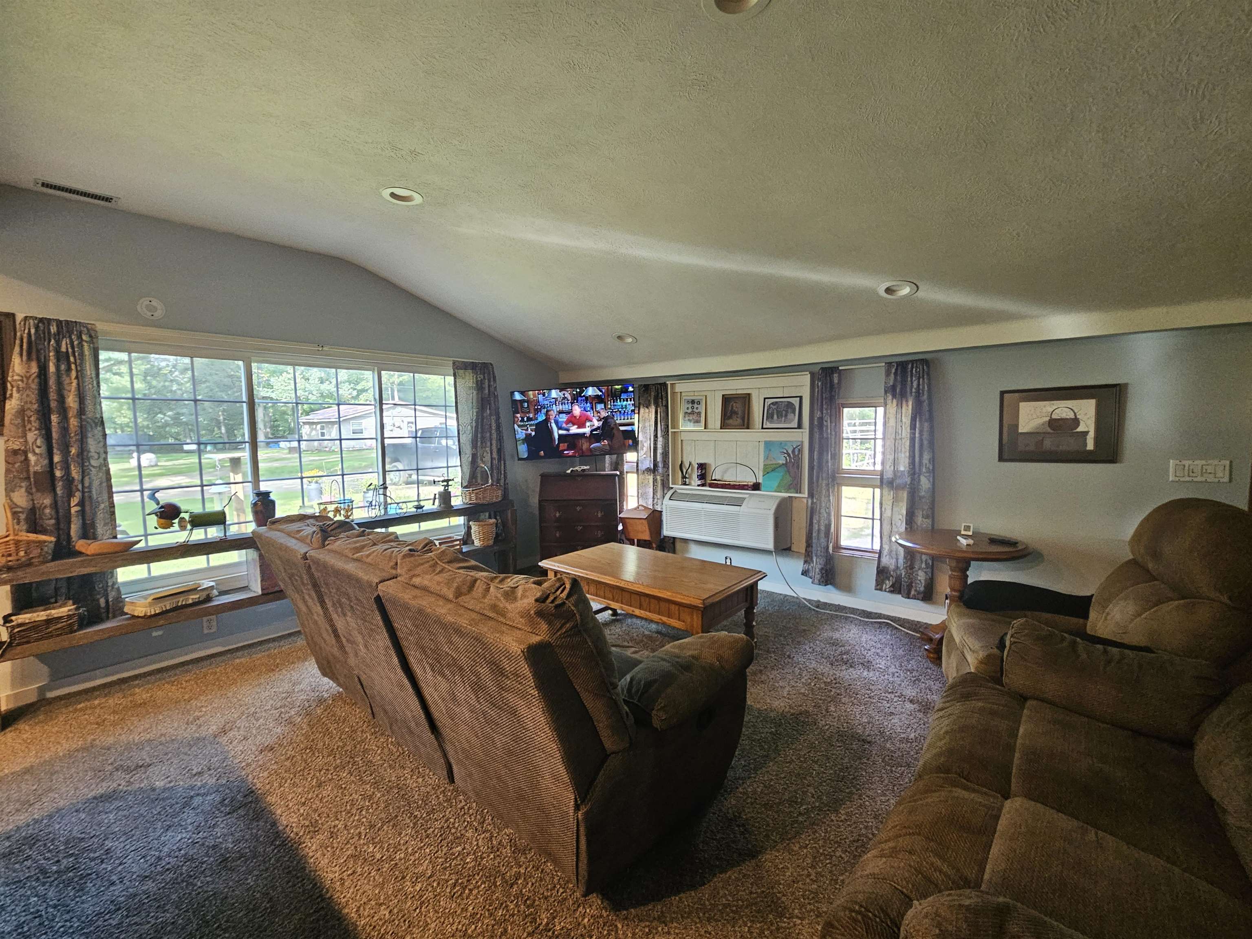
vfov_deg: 89.9
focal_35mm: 13
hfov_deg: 106.2
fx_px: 470
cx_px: 626
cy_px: 470
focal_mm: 2.2
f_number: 2.2
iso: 400
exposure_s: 1/40
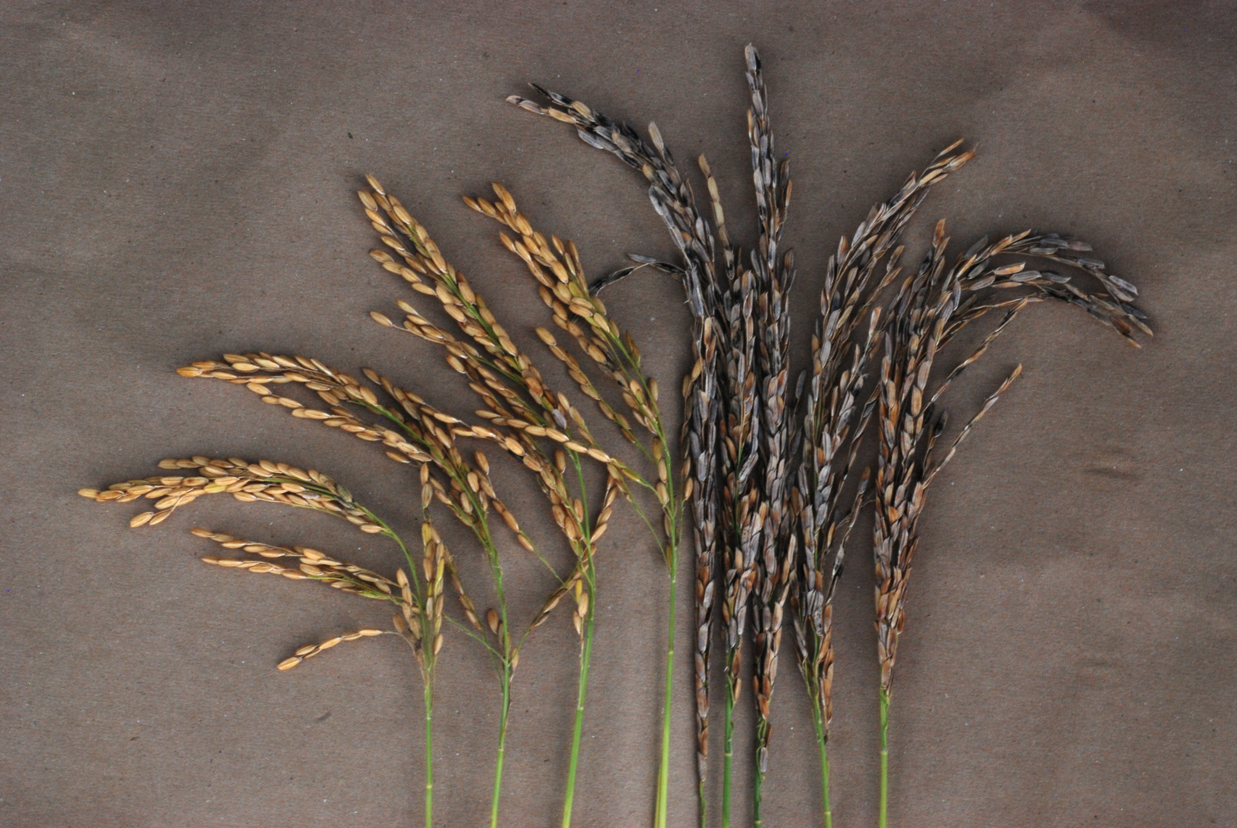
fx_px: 3096
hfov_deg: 22.6
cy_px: 414
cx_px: 618
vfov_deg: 15.2
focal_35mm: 90
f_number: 36
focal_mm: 60
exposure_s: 1/60
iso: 400
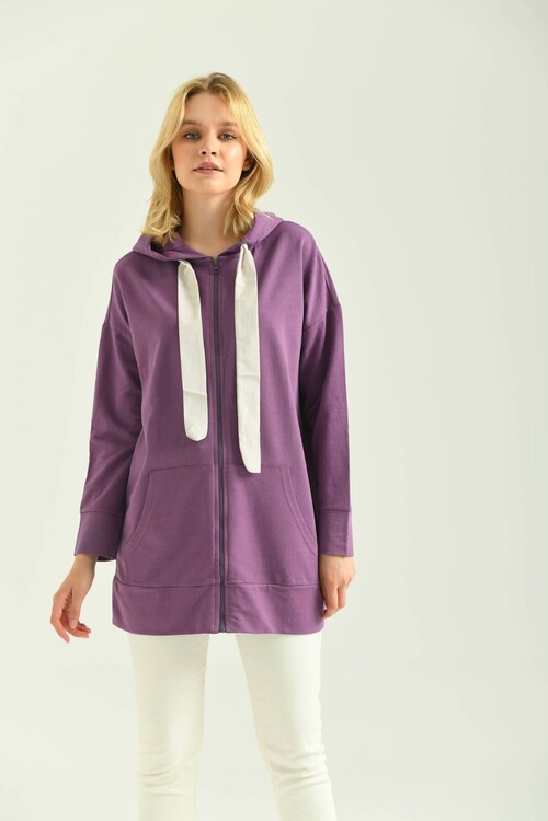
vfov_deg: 26.0
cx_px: 274
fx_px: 1781
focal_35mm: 78
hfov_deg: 17.5
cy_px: 410
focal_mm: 78
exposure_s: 1/160
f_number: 5.6
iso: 125
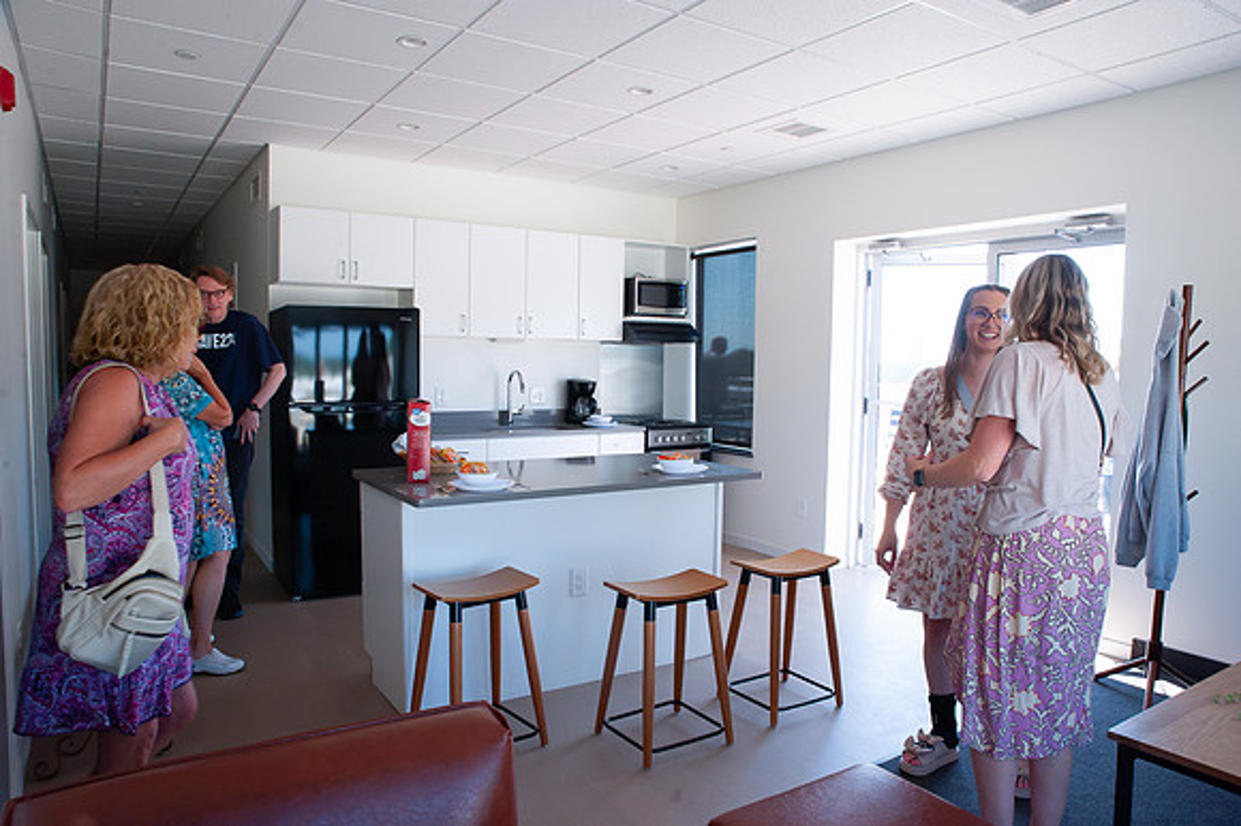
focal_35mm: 24
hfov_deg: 73.8
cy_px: 413
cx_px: 620
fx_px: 827
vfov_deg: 53.1
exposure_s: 1/160
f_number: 13
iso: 1250
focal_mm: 24
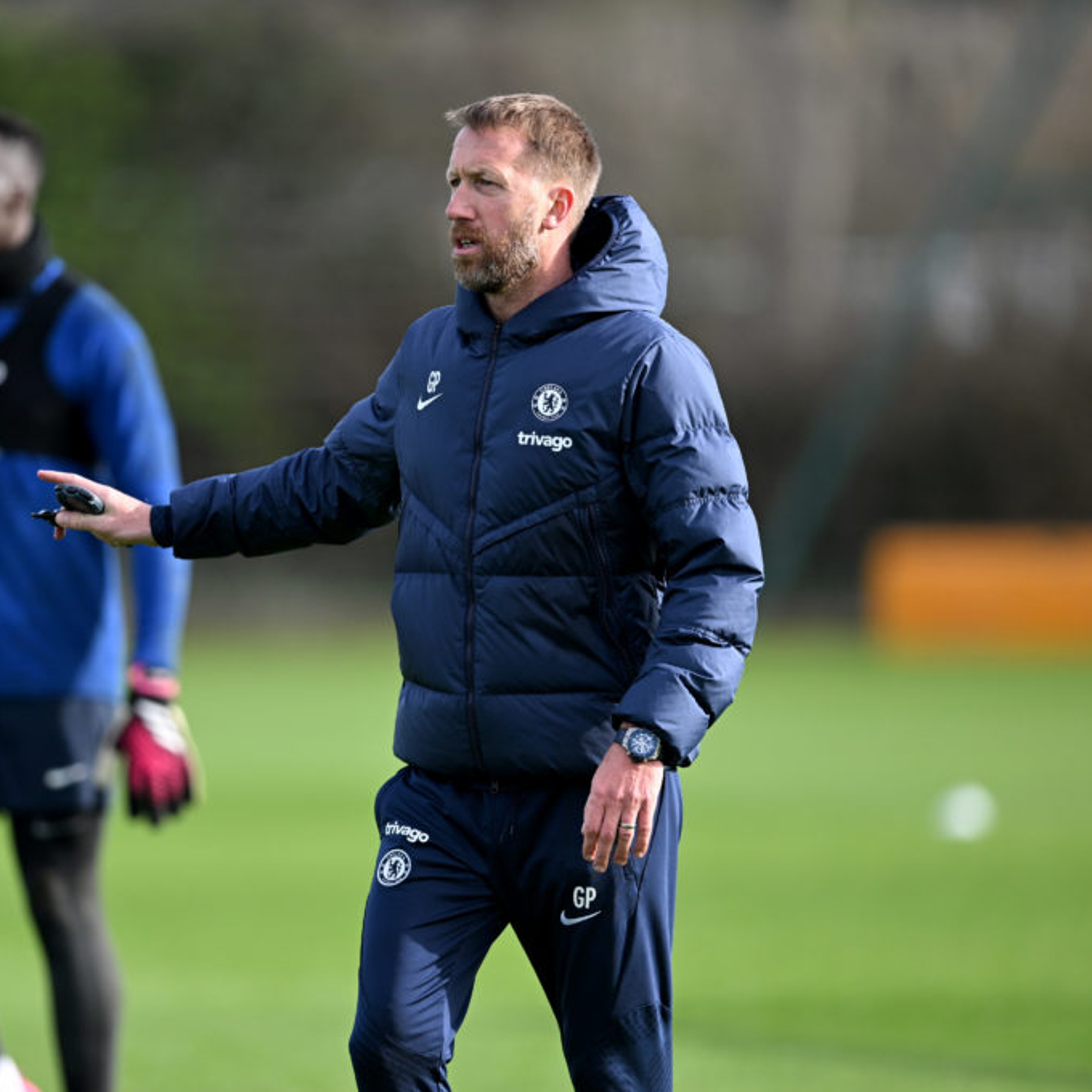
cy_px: 545
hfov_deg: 3.4
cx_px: 278
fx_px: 18273
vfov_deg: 3.4
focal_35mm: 512
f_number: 2.8
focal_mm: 400
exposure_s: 1/2500
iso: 400
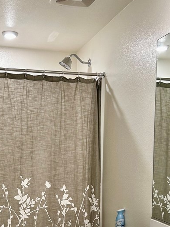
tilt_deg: -3.2
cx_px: 52
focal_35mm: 51
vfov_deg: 36.5
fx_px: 334
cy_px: 172
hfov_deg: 28.3
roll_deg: -0.6
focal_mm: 5.7
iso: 80
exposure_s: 1/60
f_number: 1.5
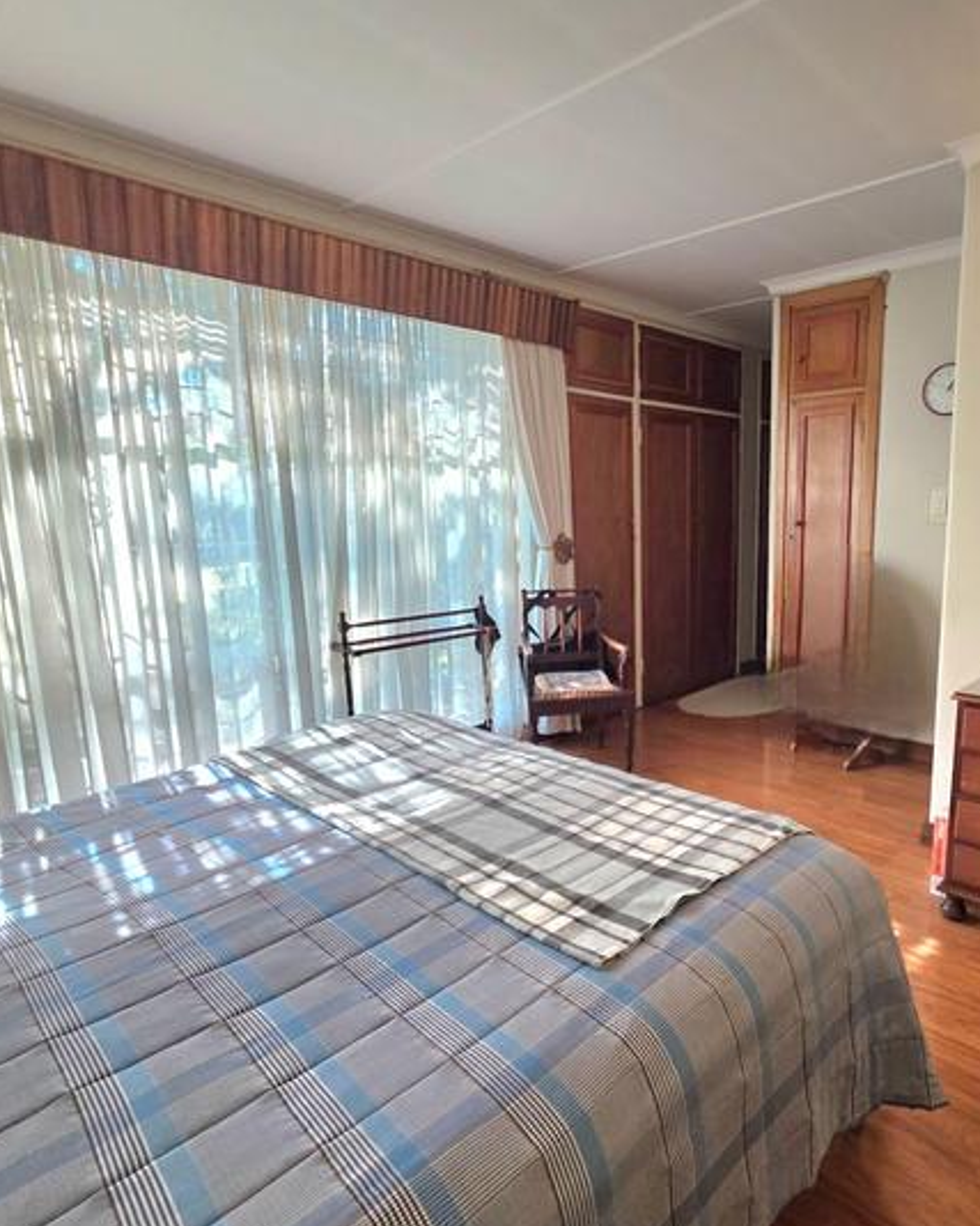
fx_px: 689
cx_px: 650
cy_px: 645
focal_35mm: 19
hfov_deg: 68.9
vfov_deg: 83.2
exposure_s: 1/204
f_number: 1.9
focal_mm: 2.2
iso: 250
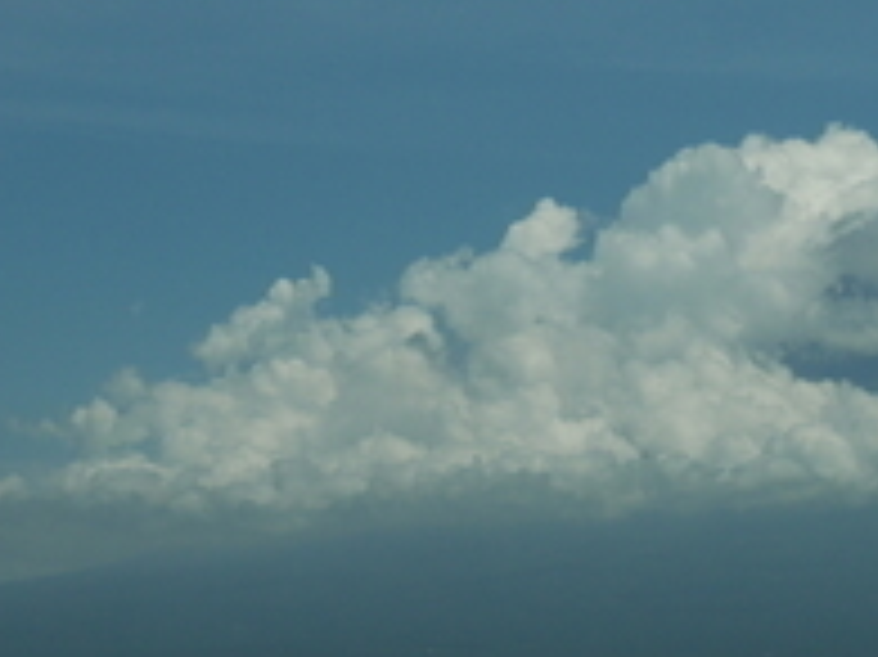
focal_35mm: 142
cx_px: 797
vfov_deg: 10.4
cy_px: 466
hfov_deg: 13.8
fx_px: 3599
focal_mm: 23
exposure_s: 1/400
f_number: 9
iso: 200
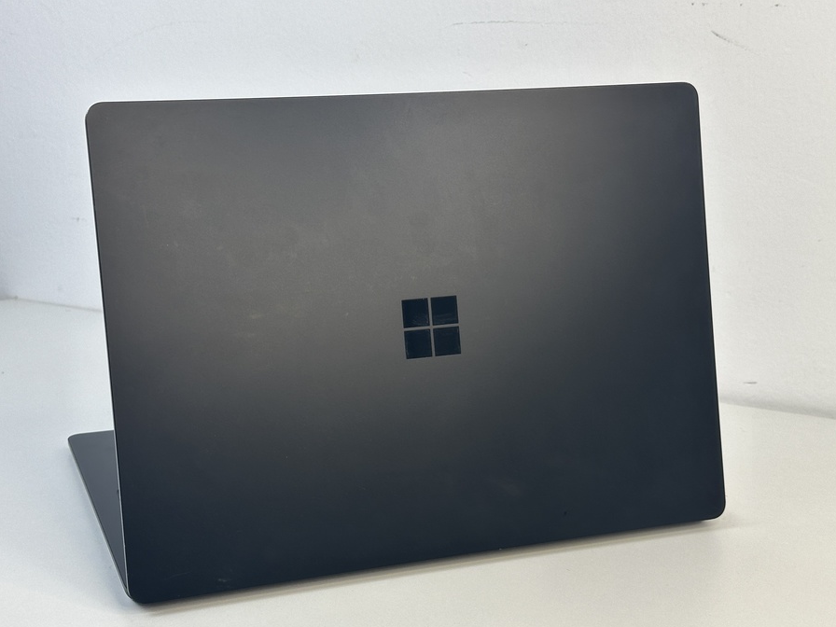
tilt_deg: -17.0
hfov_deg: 35.5
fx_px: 1304
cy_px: 343
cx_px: 379
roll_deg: -0.9
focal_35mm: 54
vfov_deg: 27.0
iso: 64
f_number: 1.78
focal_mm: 6.86
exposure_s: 1/161
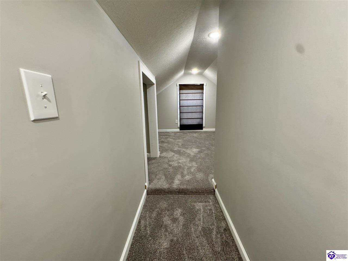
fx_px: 141
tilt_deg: -11.2
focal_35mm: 14
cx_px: 174
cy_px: 130
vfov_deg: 85.7
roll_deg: +1.1
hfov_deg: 102.1
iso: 250
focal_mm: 2.22
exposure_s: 1/60
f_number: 2.2
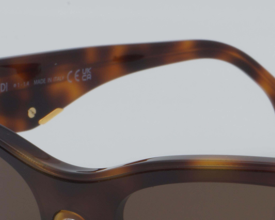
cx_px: 262
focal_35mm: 205
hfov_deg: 9.4
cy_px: 207
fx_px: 1668
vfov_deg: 7.5
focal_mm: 50
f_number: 32
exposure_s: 1/4
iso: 100
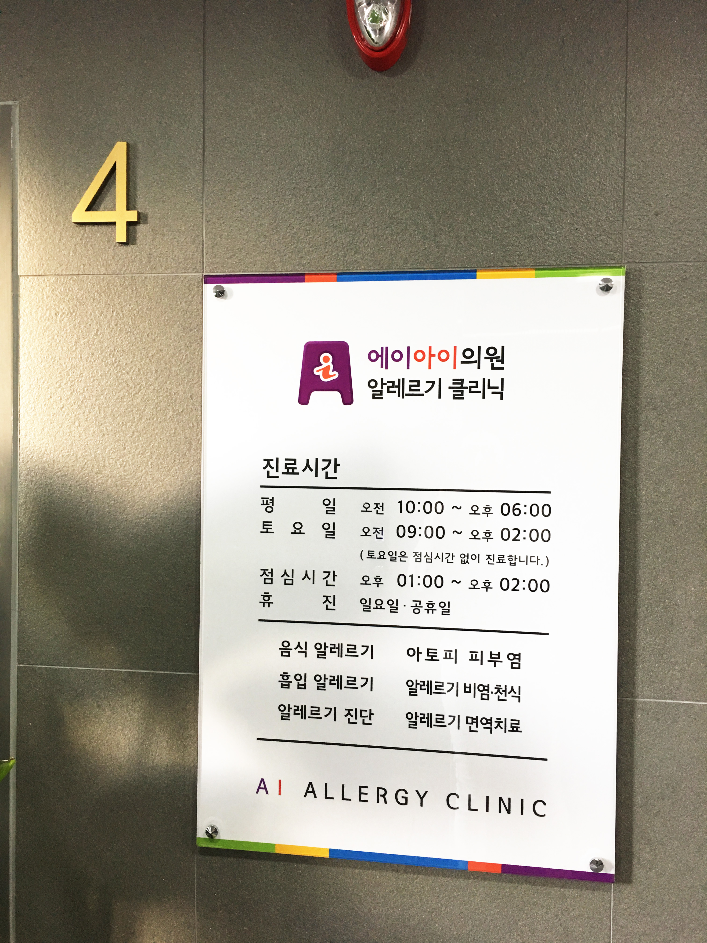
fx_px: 790
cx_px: 354
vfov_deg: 61.7
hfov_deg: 48.2
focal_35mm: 29
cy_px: 472
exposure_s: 1/15
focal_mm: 4.15
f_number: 2.2
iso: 50
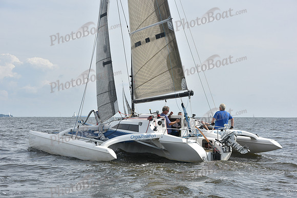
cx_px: 148
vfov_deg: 16.7
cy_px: 99
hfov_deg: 24.8
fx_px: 677
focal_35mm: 82
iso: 320
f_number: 9
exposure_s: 1/1250
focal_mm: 82
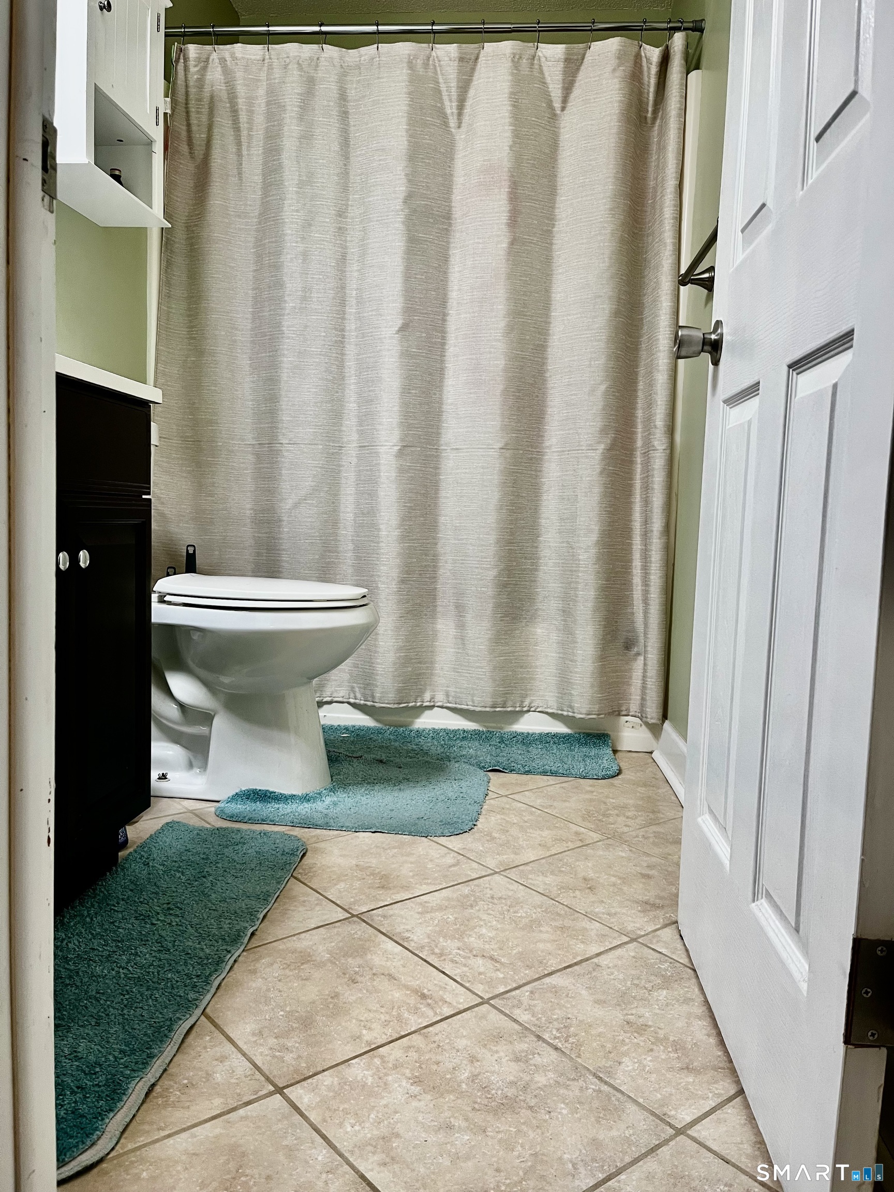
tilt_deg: -3.8
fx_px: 895
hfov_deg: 53.1
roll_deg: -0.3
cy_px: 596
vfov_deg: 67.3
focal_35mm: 26
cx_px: 447
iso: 100
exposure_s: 1/60
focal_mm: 5.1
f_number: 1.6
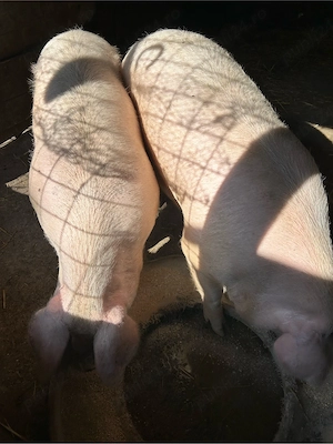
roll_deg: +1.3
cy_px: 222
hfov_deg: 53.1
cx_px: 166
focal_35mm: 26
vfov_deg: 67.3
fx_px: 333
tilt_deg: -44.3
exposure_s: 1/2994
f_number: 1.5
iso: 50
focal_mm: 5.7
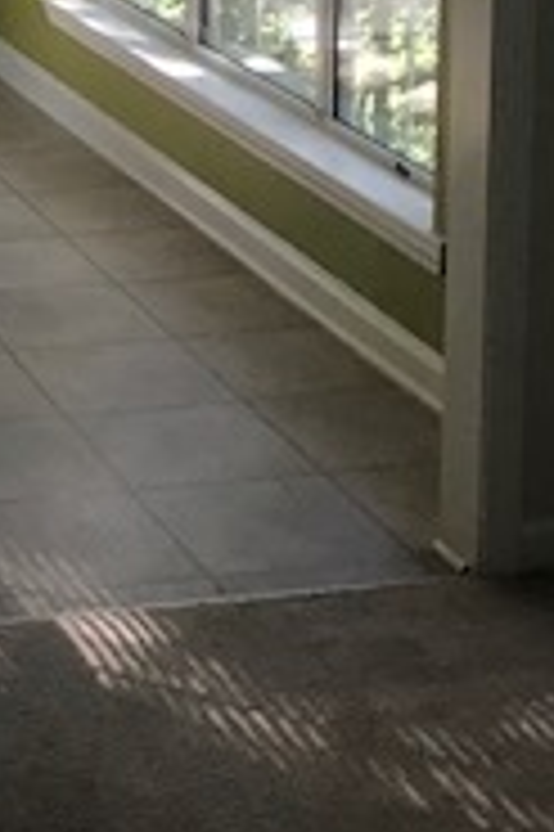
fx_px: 2336
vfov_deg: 18.9
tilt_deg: -5.8
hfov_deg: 12.7
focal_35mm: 101
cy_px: -207
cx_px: -306
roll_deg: +2.5
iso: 25
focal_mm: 3.99
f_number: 1.8
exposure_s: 1/30
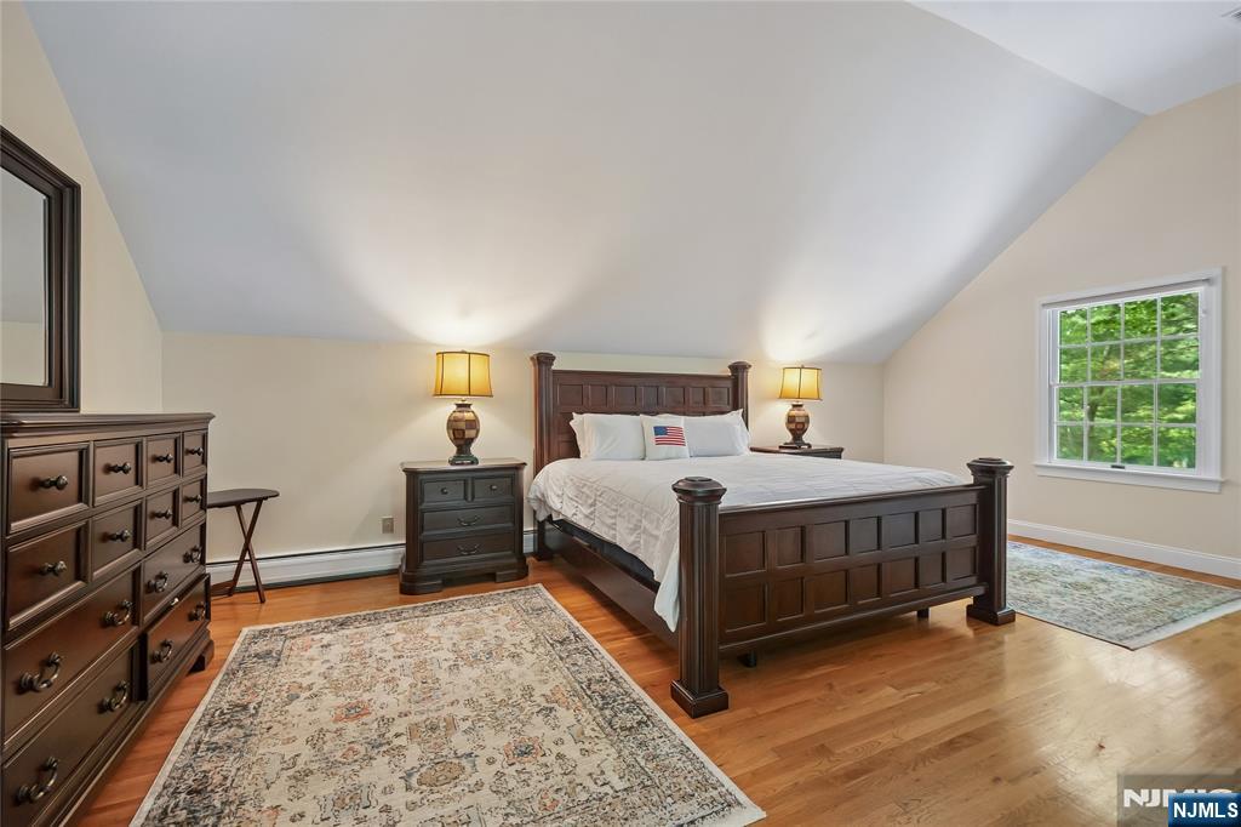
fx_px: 827
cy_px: 414
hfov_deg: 73.8
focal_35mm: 24
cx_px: 620
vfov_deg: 53.1
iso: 2500
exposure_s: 1/30
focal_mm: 24
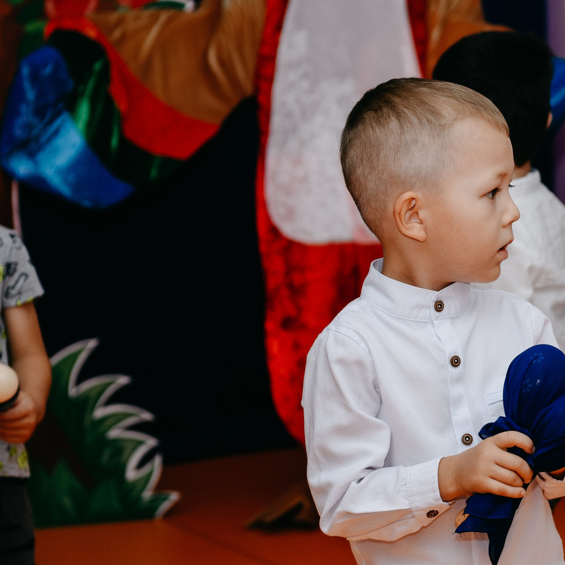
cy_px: 310
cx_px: 470
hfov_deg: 13.0
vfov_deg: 13.1
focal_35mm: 133
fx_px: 2456
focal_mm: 62
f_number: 4
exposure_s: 1/160
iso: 250
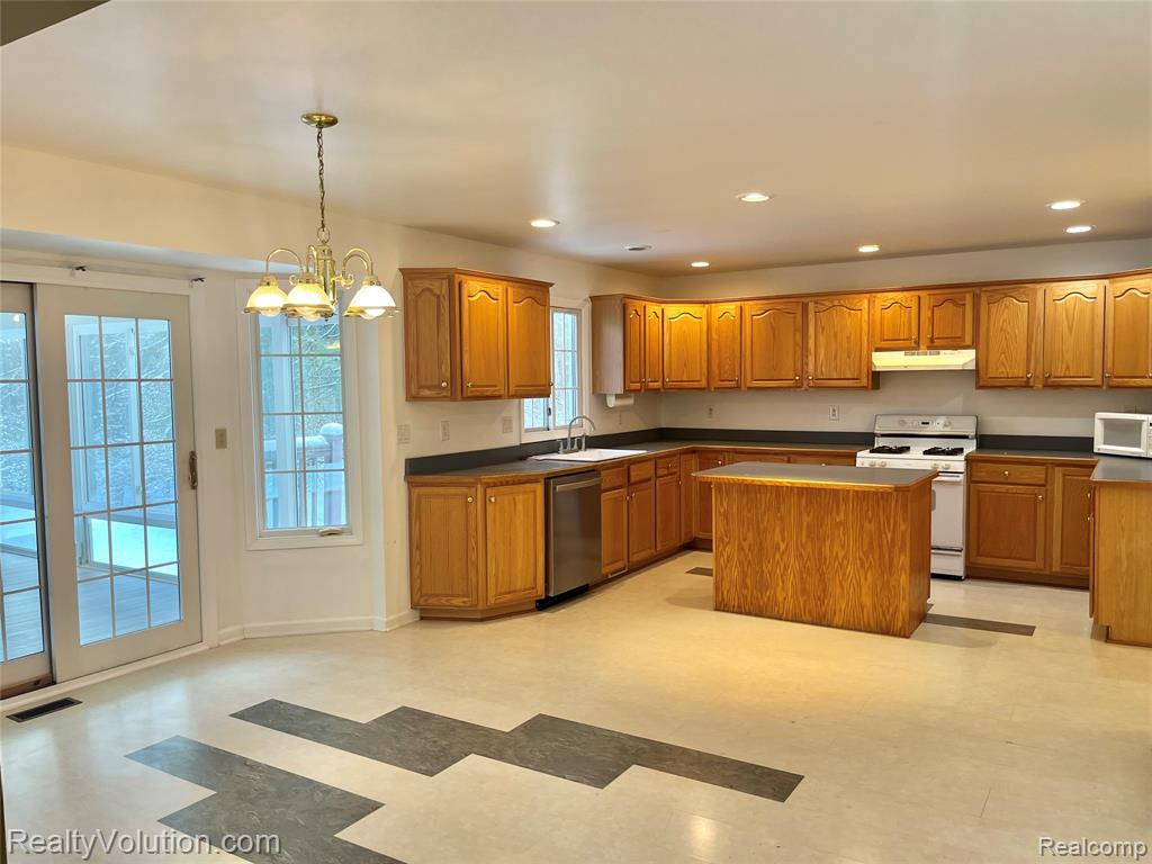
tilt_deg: -0.4
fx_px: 865
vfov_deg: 53.1
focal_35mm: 26
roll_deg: +1.7
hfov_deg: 67.3
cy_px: 432
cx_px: 576
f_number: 1.6
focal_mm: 5.1
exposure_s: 1/120
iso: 100
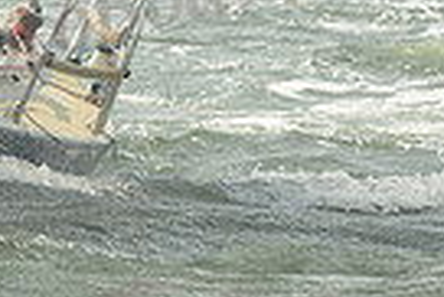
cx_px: -281
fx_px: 7371
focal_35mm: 597
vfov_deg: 2.3
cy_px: -109
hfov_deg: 3.4
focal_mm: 140
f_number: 8
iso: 320
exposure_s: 1/1250
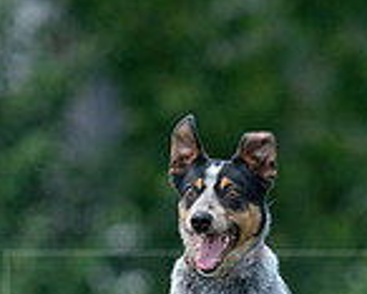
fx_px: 24358
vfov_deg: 0.7
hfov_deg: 0.9
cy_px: 376
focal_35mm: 2241
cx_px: 244
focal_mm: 600
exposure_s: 1/4000
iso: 3200
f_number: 6.3
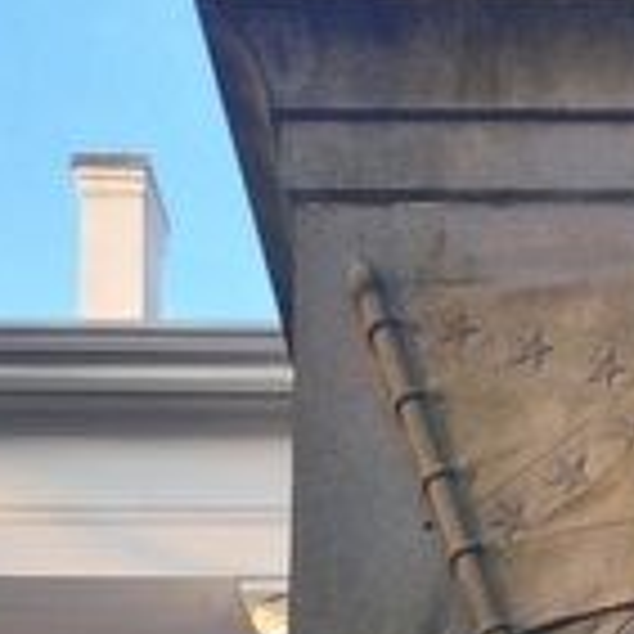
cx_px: 625
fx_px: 2383
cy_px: 1259
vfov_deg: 13.2
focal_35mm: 115
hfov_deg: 14.9
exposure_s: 1/245
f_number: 1.8
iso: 100
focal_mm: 5.56
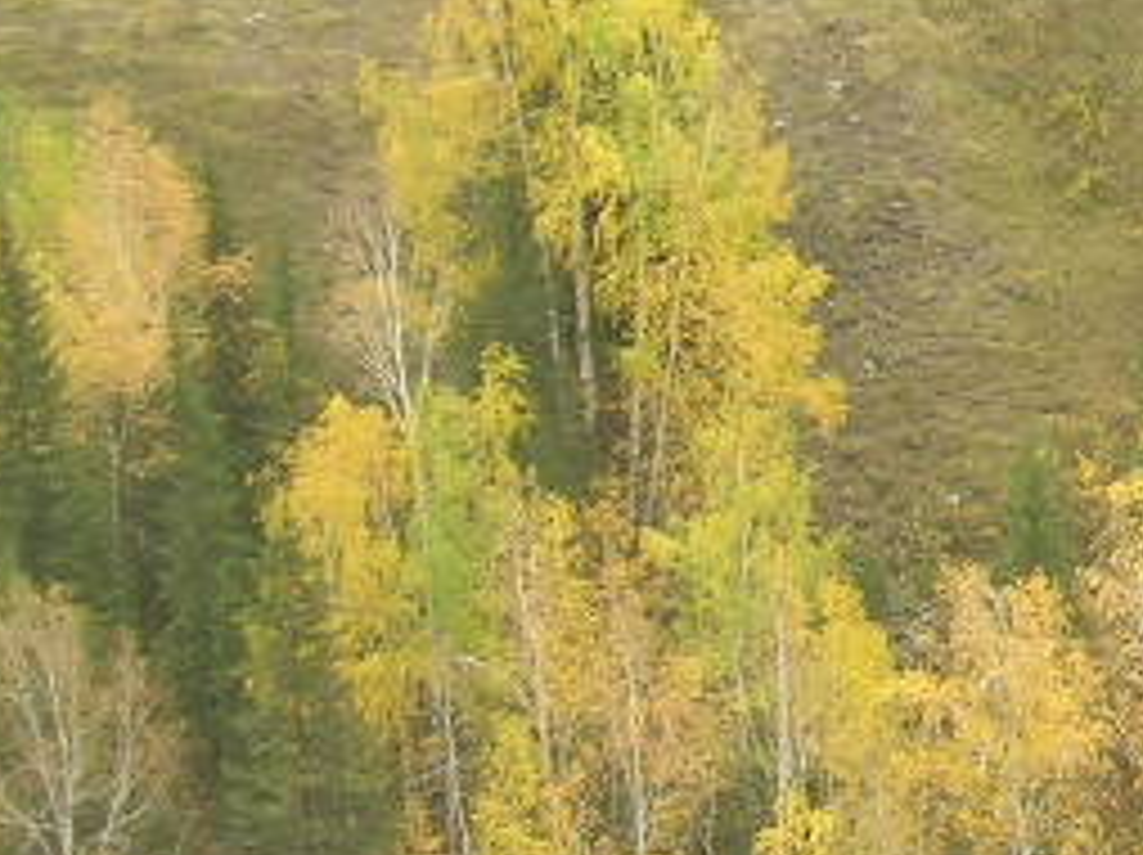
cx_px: 1584
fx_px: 7719
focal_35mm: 234
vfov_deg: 6.3
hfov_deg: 8.3
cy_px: 774
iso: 50
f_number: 3.5
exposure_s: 1/48
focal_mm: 9.7
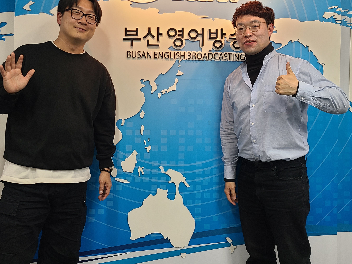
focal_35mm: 39
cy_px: 86
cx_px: 190
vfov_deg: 36.4
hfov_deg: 47.8
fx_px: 397
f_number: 1.8
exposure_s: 1/60
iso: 80
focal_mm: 5.4
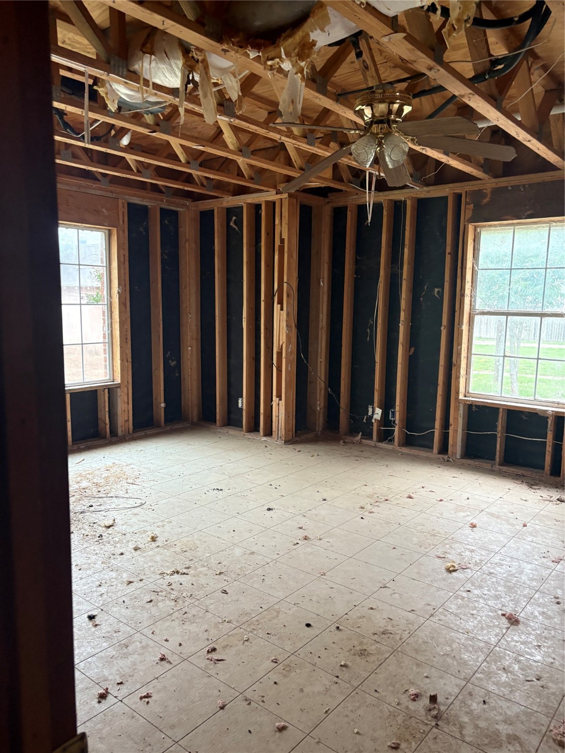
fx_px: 566
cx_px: 282
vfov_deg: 67.3
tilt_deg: -3.0
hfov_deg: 53.1
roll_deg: +1.0
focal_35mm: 26
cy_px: 376
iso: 250
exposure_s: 1/60
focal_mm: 5.96
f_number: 1.6
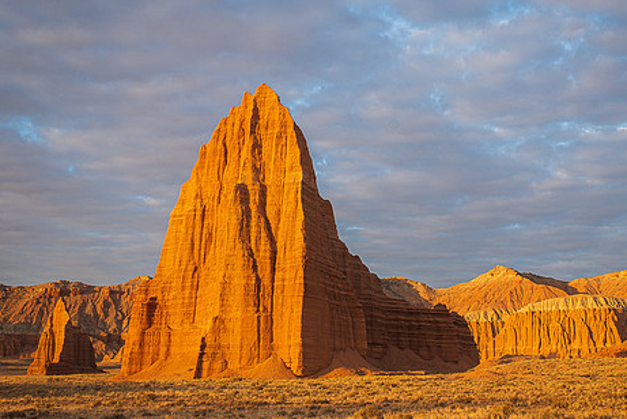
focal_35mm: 44
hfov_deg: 44.3
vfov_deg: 30.6
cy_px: 213
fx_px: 767
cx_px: 371
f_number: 13
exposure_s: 1/8
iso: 200
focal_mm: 23.5
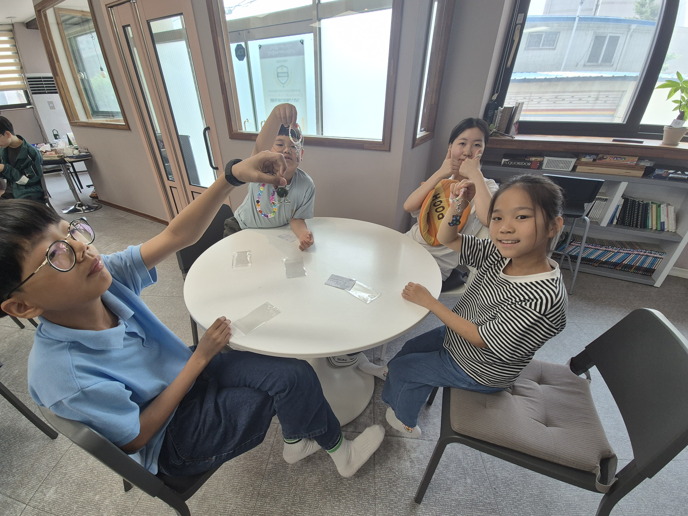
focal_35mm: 13
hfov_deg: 106.2
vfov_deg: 89.9
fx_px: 258
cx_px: 344
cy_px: 258
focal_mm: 2.2
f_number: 2.2
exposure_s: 1/120
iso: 64
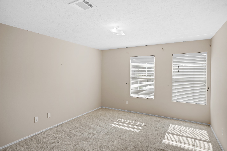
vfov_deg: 62.4
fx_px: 125
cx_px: 114
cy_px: 76
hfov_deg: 84.6
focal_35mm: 20
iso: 100
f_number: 3.2
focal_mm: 19.8
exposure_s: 1/80
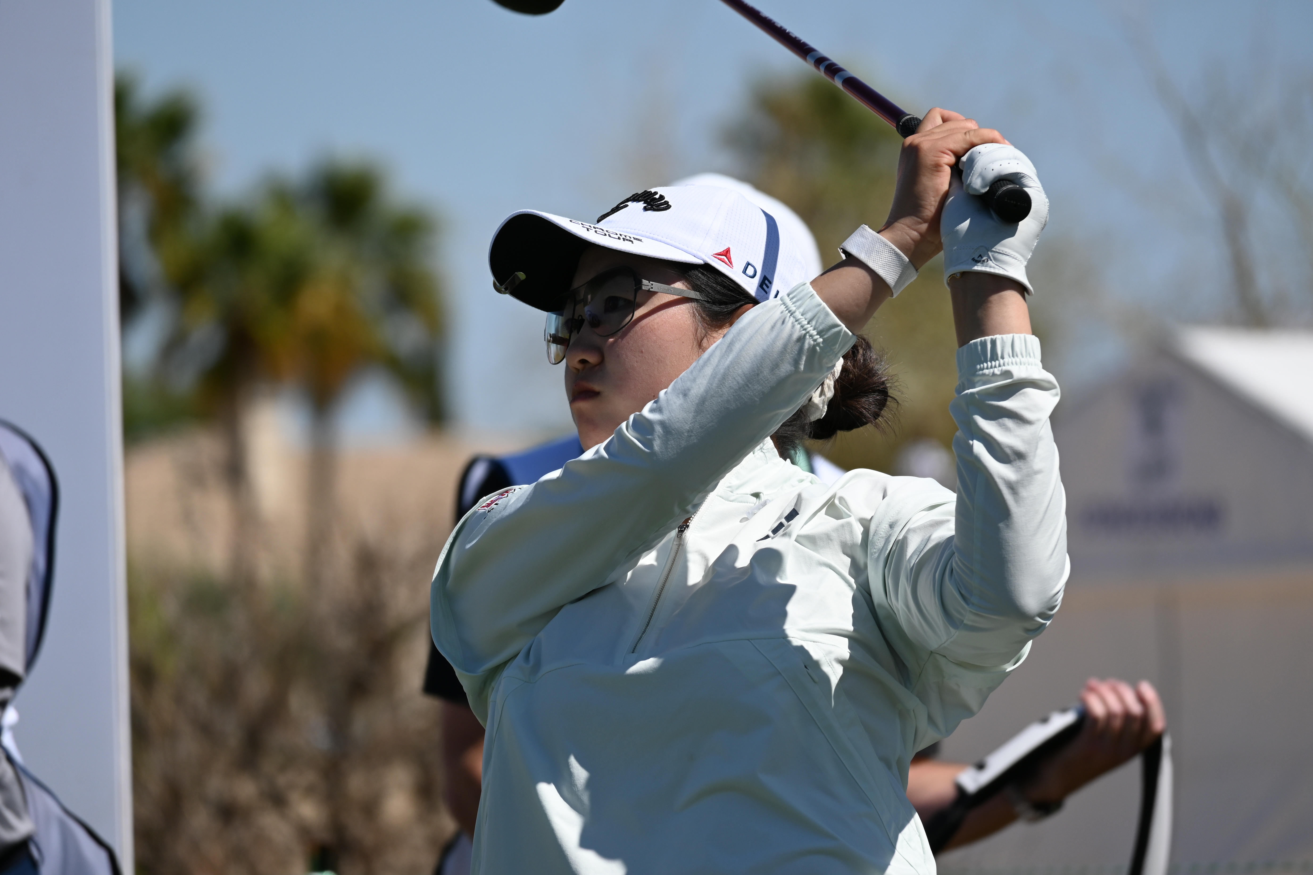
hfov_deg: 5.5
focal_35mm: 375
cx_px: 656
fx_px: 13676
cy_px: 438
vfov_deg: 3.7
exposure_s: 1/800
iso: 100
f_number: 7.1
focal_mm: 250
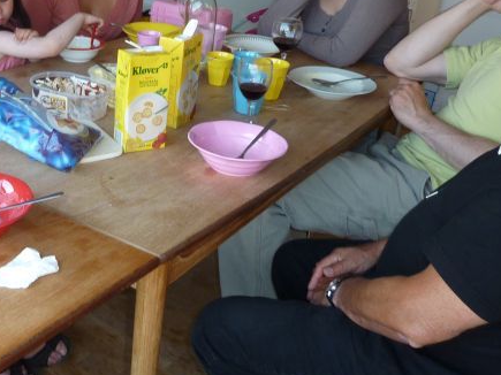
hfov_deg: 39.9
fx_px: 666
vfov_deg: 30.9
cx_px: 112
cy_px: 92
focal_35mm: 46
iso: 100
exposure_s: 1/30
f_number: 3.3
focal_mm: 4.1
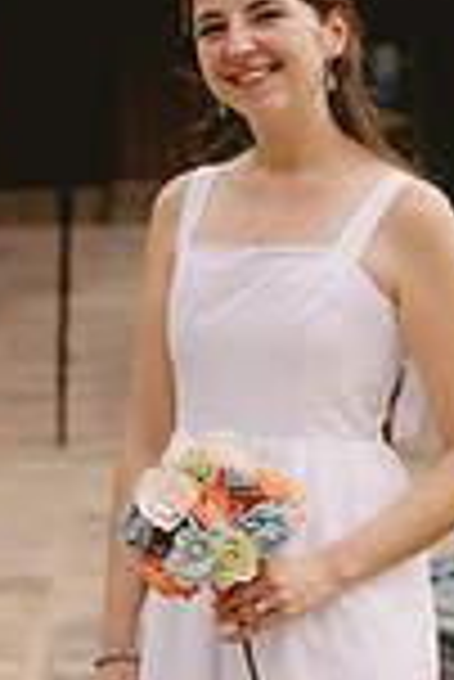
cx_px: 189
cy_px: 473
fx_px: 3152
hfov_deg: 8.2
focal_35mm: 167
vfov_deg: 12.3
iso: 400
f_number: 3.2
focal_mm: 56
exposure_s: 1/2500
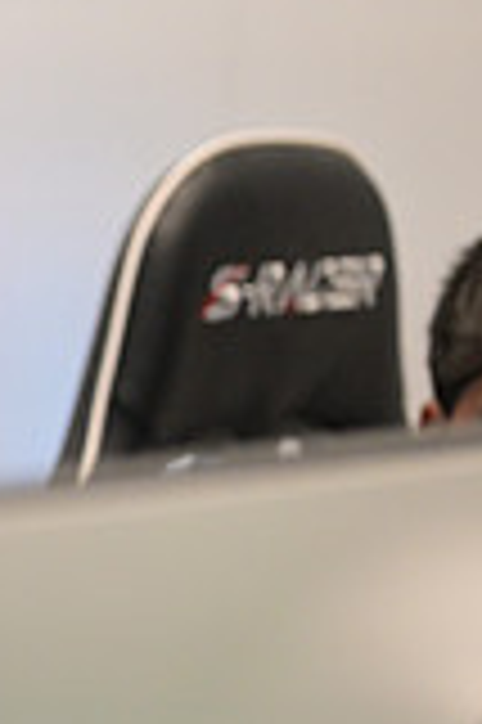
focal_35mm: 144
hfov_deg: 8.6
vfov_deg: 14.2
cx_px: -725
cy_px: 542
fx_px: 2898
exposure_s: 1/400
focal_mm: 40
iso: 2500
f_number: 1.4
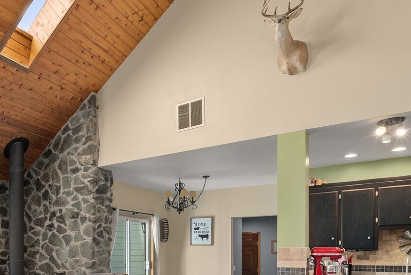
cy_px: 257
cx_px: 60
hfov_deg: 53.1
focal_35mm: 32
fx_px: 365
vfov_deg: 37.9
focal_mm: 16
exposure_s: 1/5
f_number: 8
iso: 500
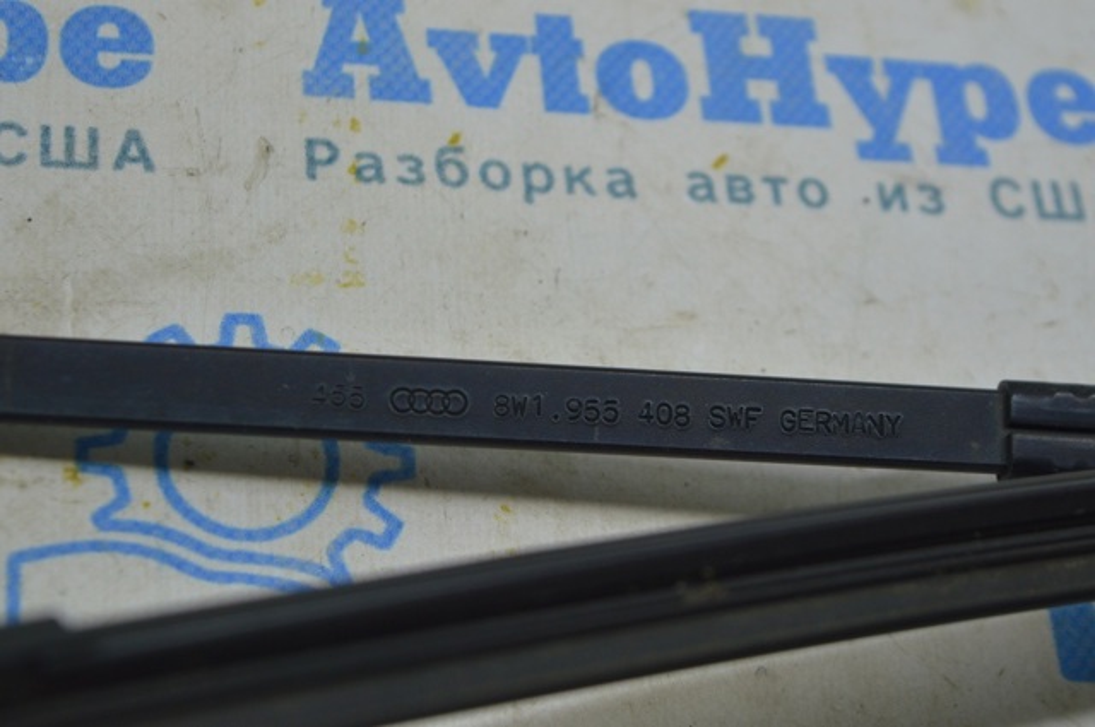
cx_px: 548
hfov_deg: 24.6
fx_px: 2506
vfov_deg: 16.5
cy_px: 364
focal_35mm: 82
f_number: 5.6
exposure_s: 1/40
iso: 400
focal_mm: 55
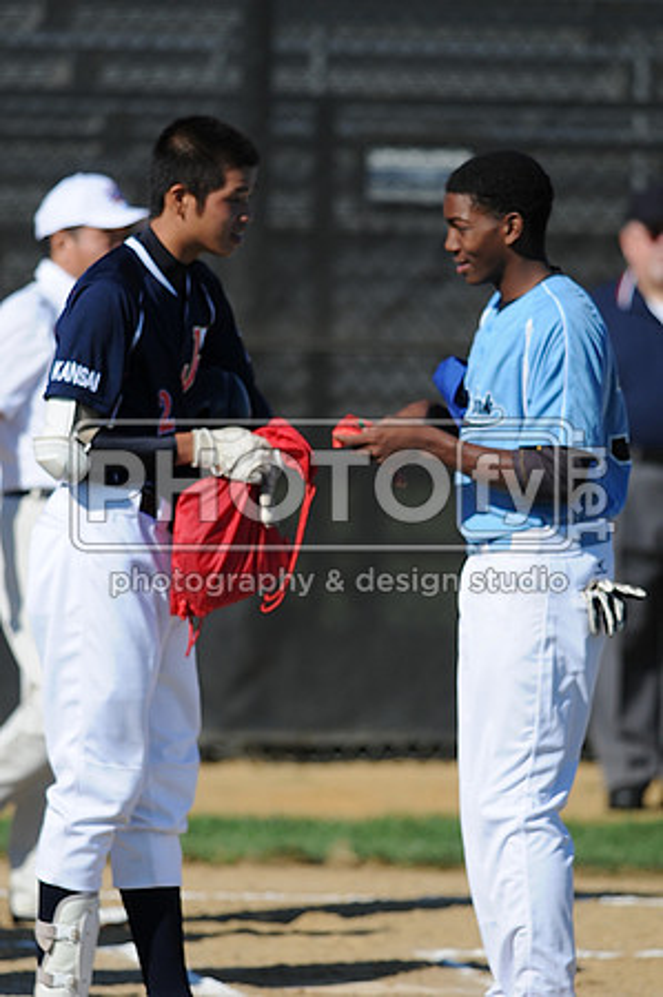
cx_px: 332
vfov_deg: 4.6
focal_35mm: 450
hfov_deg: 3.0
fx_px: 12459
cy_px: 498
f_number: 4
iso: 200
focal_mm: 300
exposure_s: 1/2500
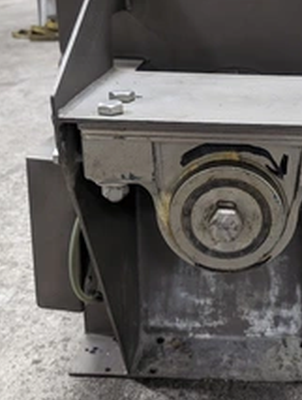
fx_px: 521
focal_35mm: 45
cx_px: 252
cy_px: 146
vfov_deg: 41.6
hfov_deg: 31.3
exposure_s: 1/120
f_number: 1.68
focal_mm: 6.9
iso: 716
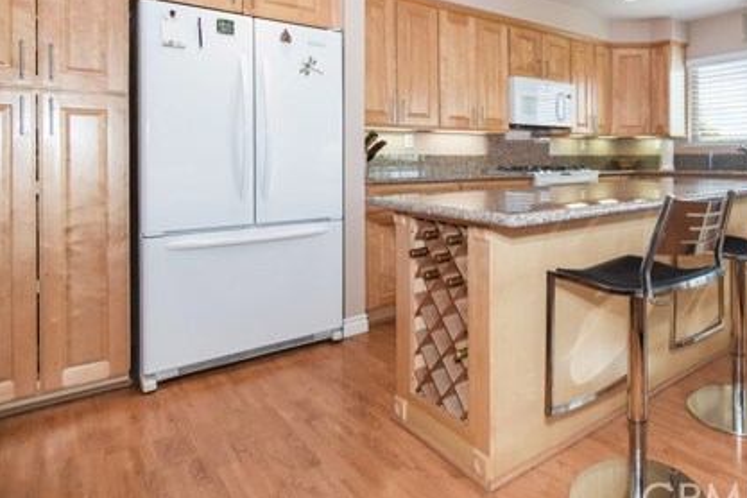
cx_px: 541
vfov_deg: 53.3
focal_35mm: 23
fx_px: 477
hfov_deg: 71.9
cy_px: 142
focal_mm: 10
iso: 320
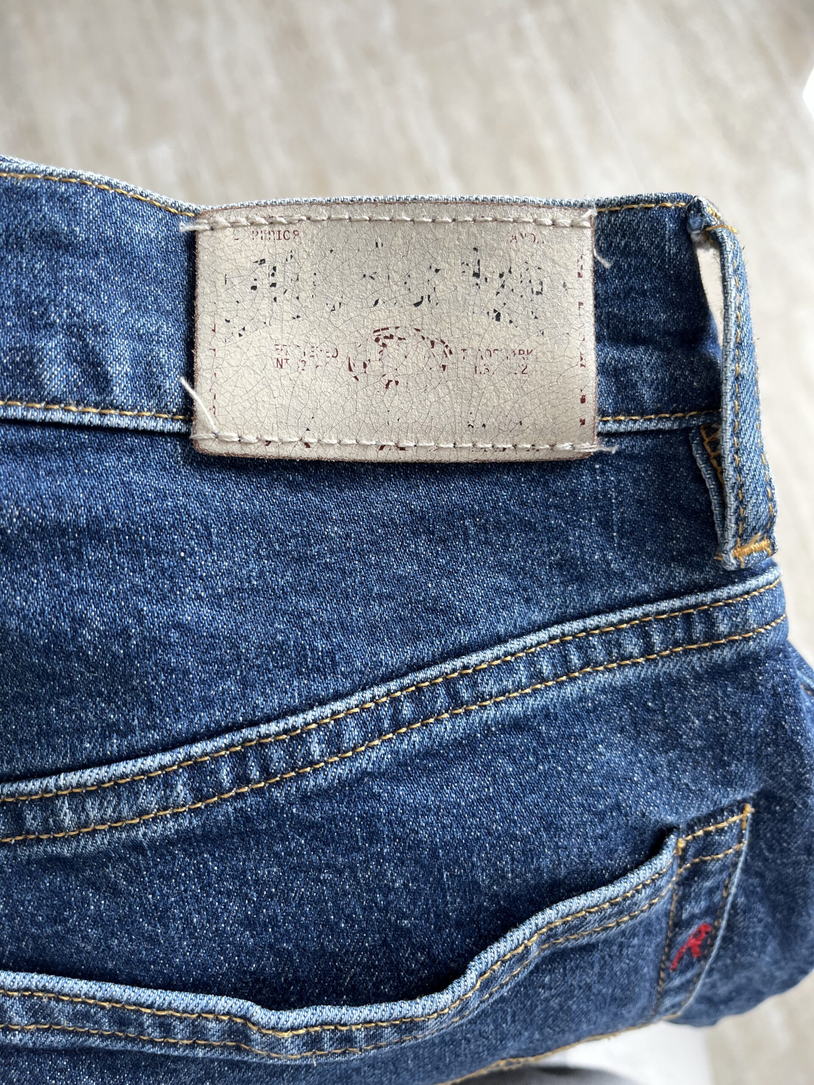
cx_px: 407
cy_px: 542
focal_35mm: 26
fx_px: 815
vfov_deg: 67.3
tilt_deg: -78.1
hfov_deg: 53.1
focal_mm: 5.1
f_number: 1.6
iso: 50
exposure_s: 1/121
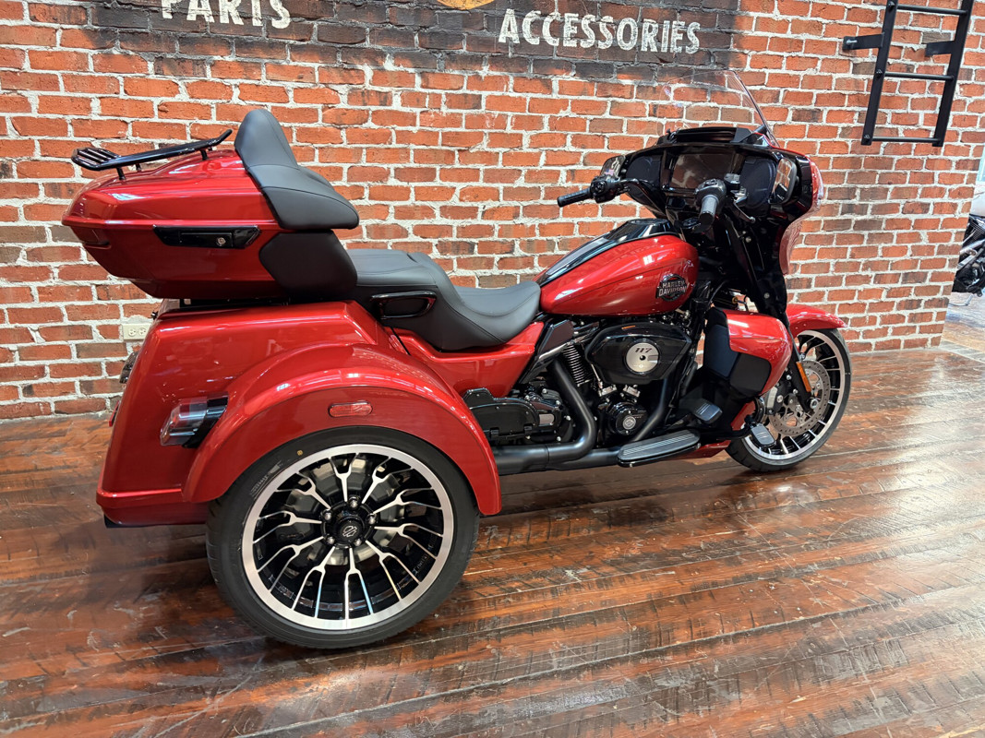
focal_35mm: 26
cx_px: 492
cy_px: 369
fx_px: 740
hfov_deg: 67.3
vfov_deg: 53.1
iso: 500
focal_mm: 5.96
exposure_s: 1/60
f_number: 1.6
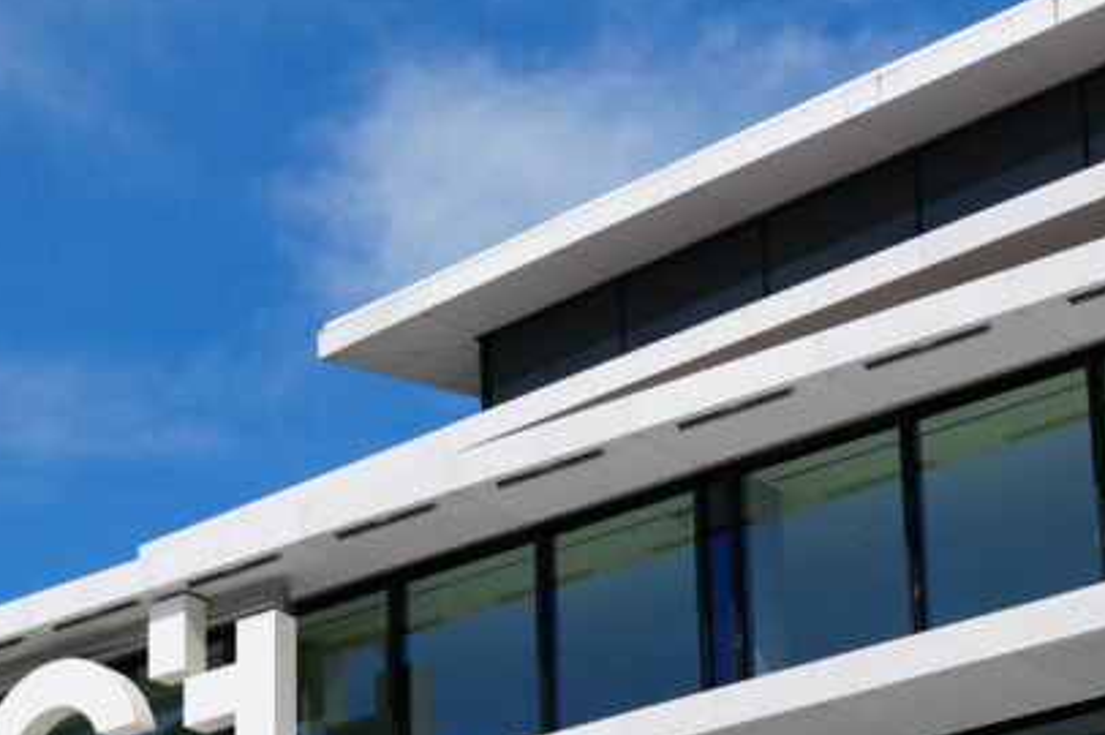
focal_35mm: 117
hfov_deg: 17.1
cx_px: 44
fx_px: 3596
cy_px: 779
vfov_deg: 11.5
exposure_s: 1/1000
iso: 100
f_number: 5
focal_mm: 31
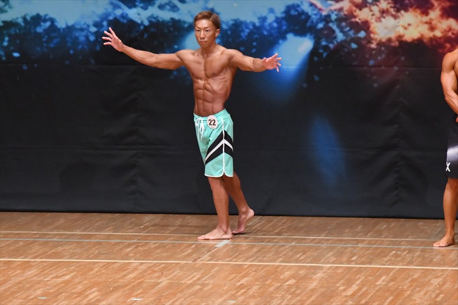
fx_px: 3624
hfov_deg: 7.2
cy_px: 152
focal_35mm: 285
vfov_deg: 4.8
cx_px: 229
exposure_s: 1/400
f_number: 5.6
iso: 8000
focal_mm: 190
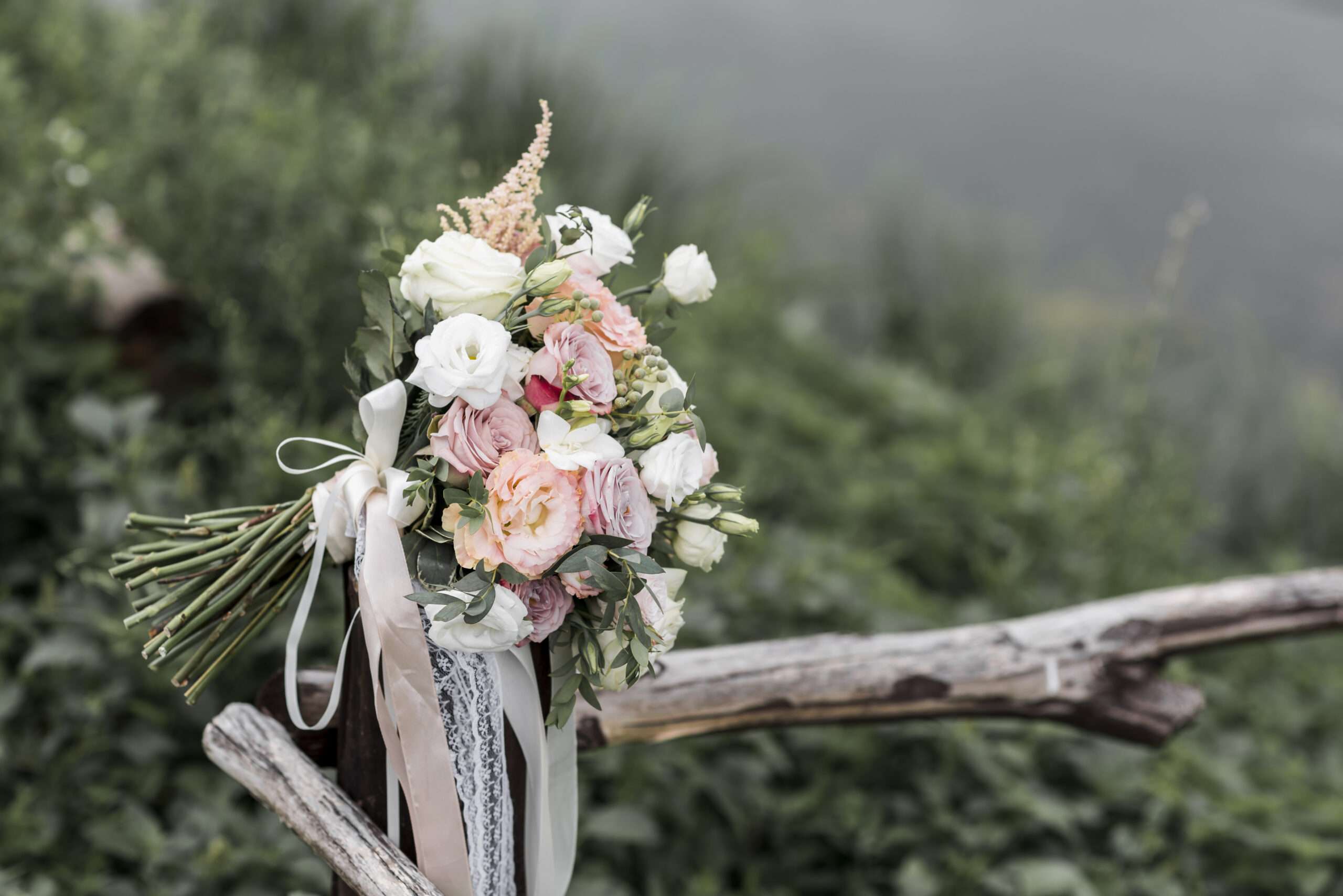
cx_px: 672
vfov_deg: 16.1
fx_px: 3172
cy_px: 448
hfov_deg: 23.9
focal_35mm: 85
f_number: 3.2
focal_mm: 85
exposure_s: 1/400
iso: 125
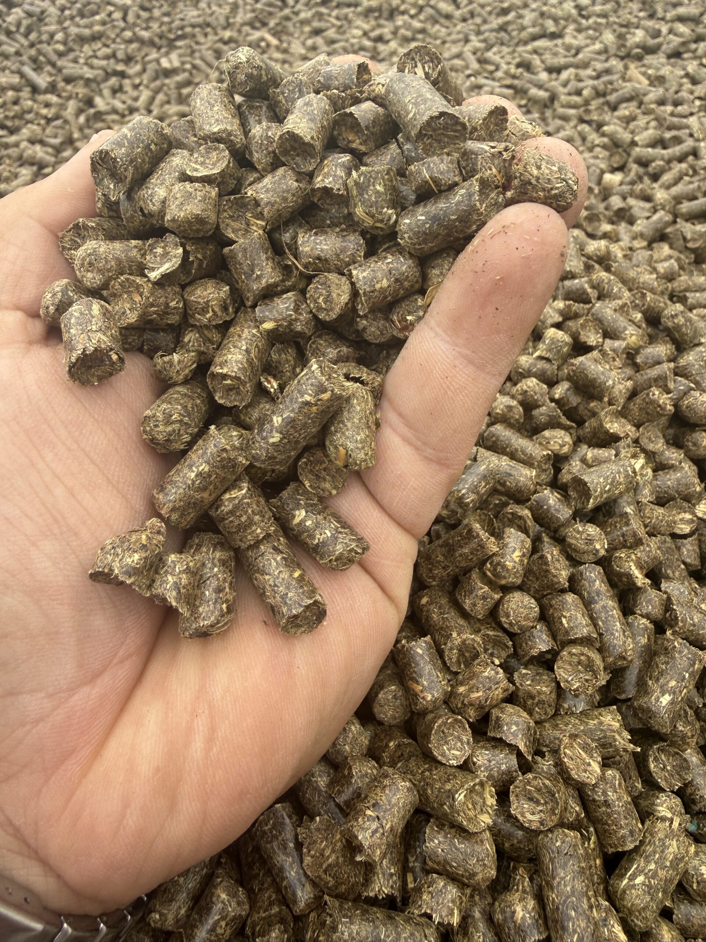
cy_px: 471
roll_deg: +4.2
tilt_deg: -38.3
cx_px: 353
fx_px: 653
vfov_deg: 71.6
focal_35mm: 24
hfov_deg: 56.8
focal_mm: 2.22
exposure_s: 1/287
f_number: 2.2
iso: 40
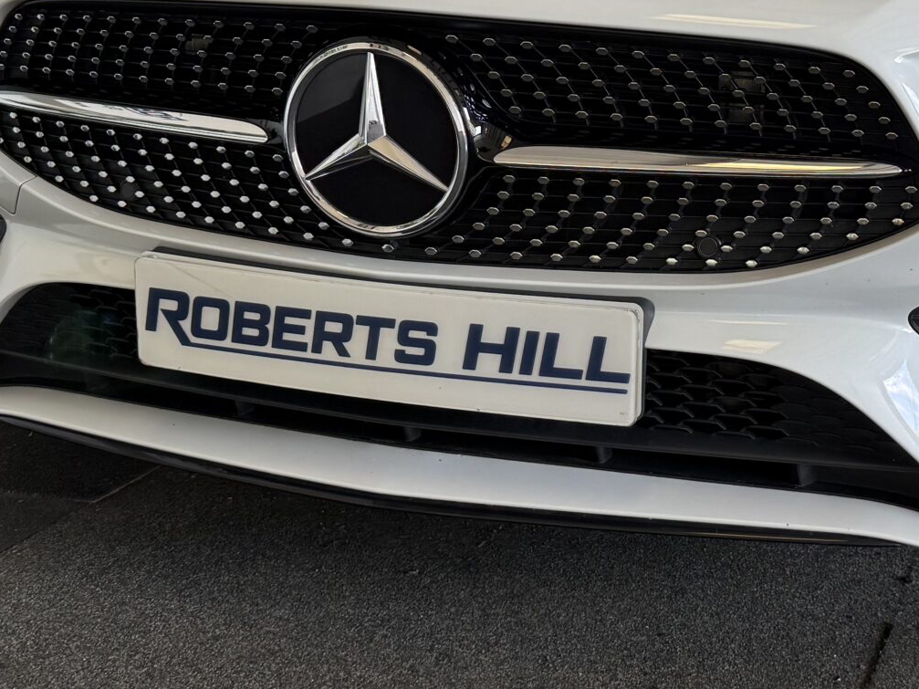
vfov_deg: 23.8
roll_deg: -0.7
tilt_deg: -10.2
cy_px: 194
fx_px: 1619
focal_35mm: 61
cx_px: 665
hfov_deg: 31.2
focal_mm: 6.76
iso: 160
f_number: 1.78
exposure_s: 1/111
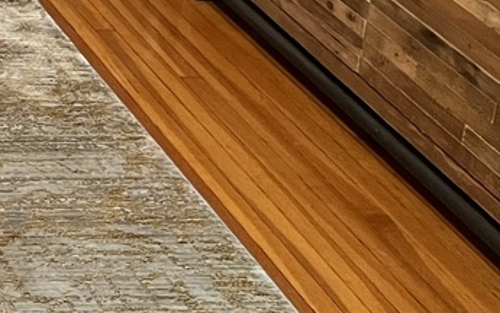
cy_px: -323
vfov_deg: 10.4
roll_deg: +0.2
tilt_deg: -13.8
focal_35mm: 115
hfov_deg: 14.7
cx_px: -516
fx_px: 1568
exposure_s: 1/60
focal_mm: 5.1
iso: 320
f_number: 1.6
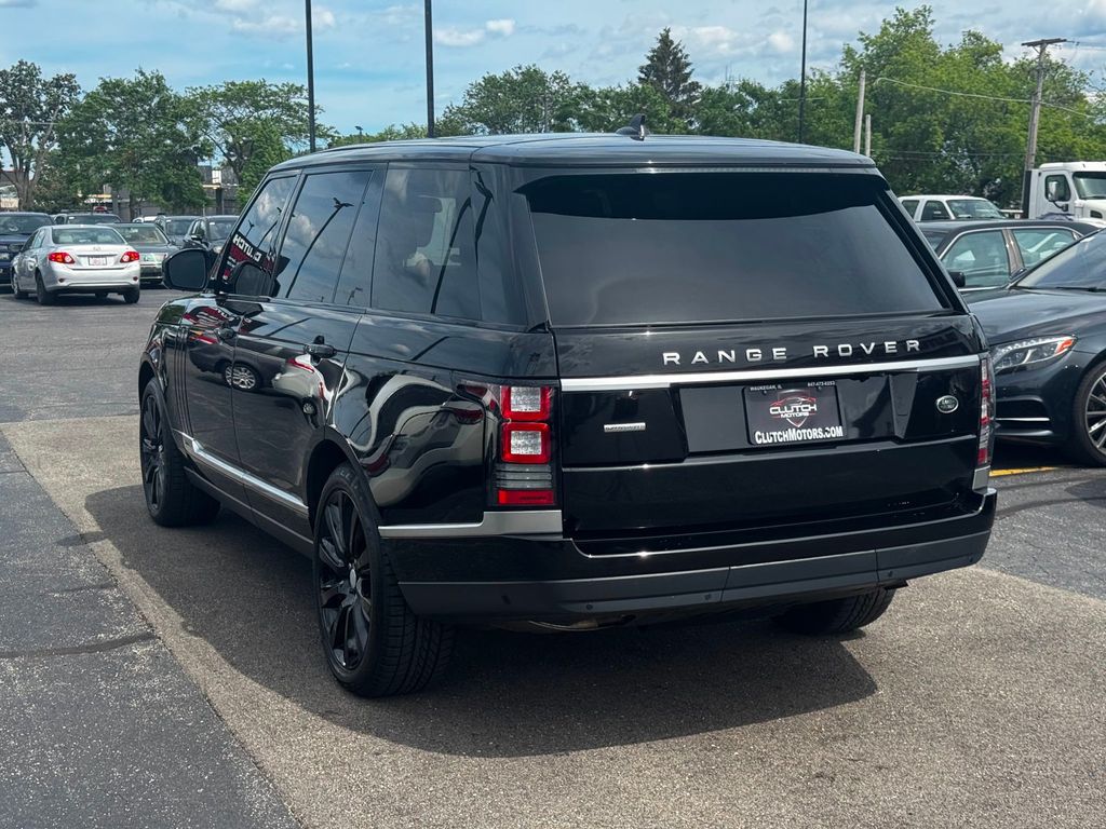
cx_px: 553
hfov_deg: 39.7
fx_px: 1534
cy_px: 414
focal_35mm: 48
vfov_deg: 30.3
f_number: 1.78
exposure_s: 1/2252
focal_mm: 6.76
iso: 64
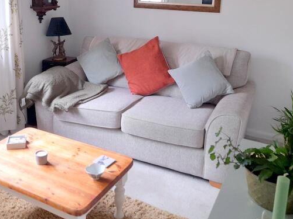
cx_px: 116
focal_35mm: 40
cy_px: 50
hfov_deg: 46.5
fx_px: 339
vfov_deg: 35.0
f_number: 2
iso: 160
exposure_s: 1/50
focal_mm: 4.6
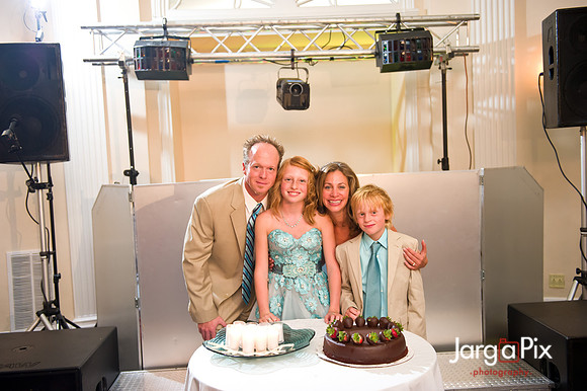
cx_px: 294
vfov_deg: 35.0
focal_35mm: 38
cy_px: 196
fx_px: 619
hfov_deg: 50.7
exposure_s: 1/125
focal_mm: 38
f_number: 3.2
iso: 1600
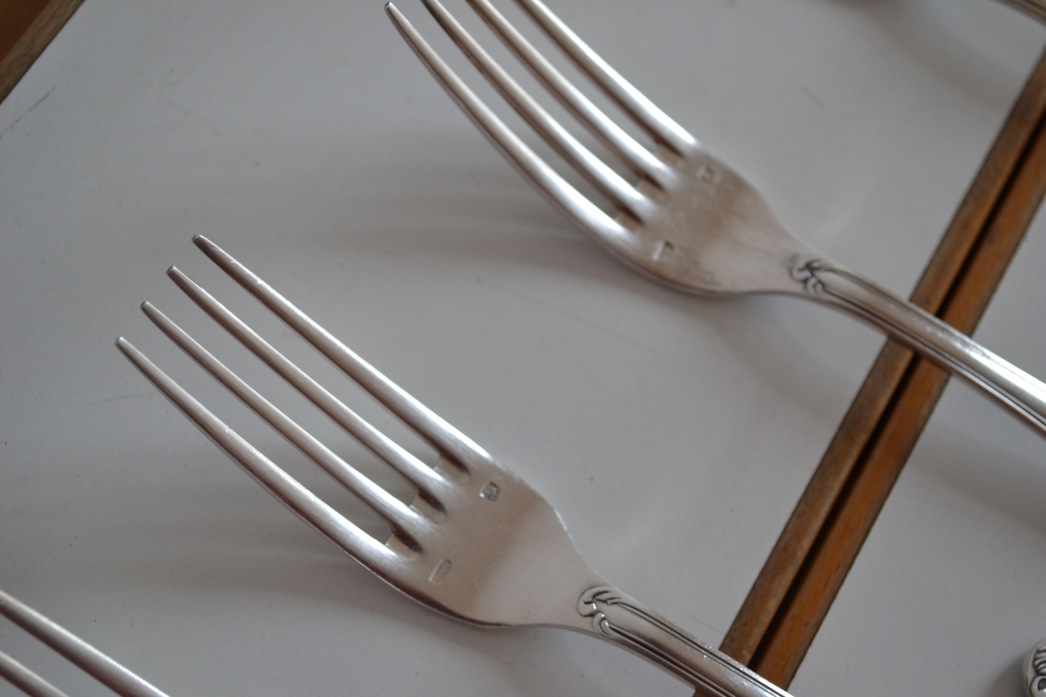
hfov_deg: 33.4
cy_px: 348
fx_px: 1743
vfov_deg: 22.6
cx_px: 523
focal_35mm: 60
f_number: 5.3
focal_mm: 40
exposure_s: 1/80
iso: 400
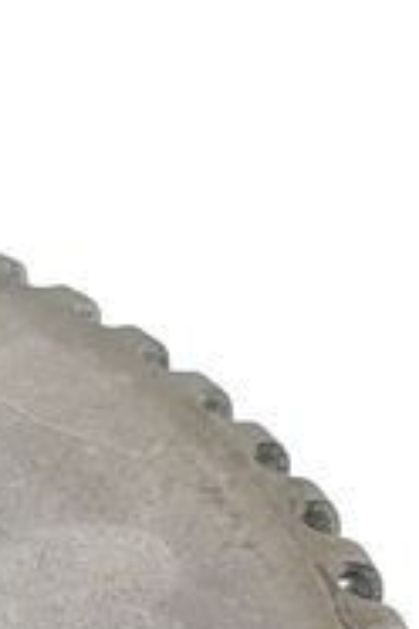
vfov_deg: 11.5
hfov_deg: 7.7
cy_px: 893
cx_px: -399
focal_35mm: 172
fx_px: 3003
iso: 200
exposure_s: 1/100
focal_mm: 5.89
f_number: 1.89
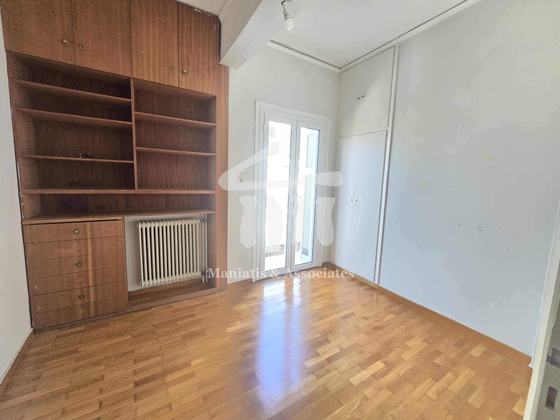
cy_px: 210
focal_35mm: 13
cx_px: 280
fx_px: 210
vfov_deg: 89.9
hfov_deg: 106.2
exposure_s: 1/60
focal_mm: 2.2
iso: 250
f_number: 2.2
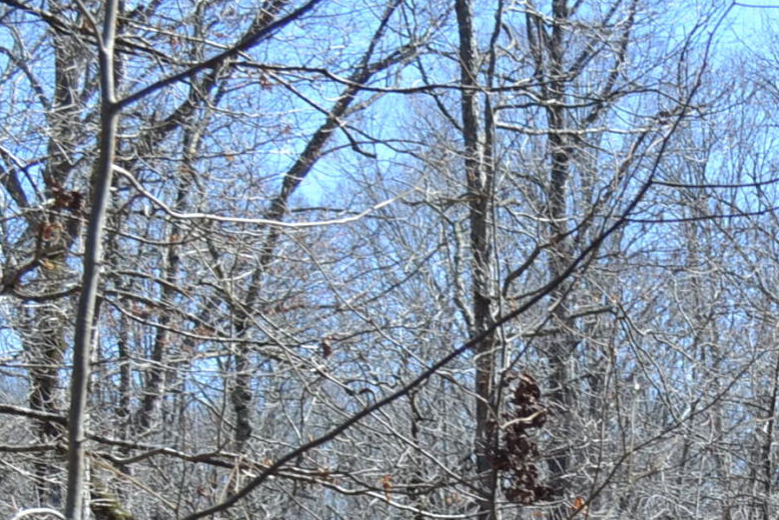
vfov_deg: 10.3
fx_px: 2748
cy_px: 890
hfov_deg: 14.7
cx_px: 1255
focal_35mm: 127
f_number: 6.3
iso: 100
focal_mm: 22
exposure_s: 1/160
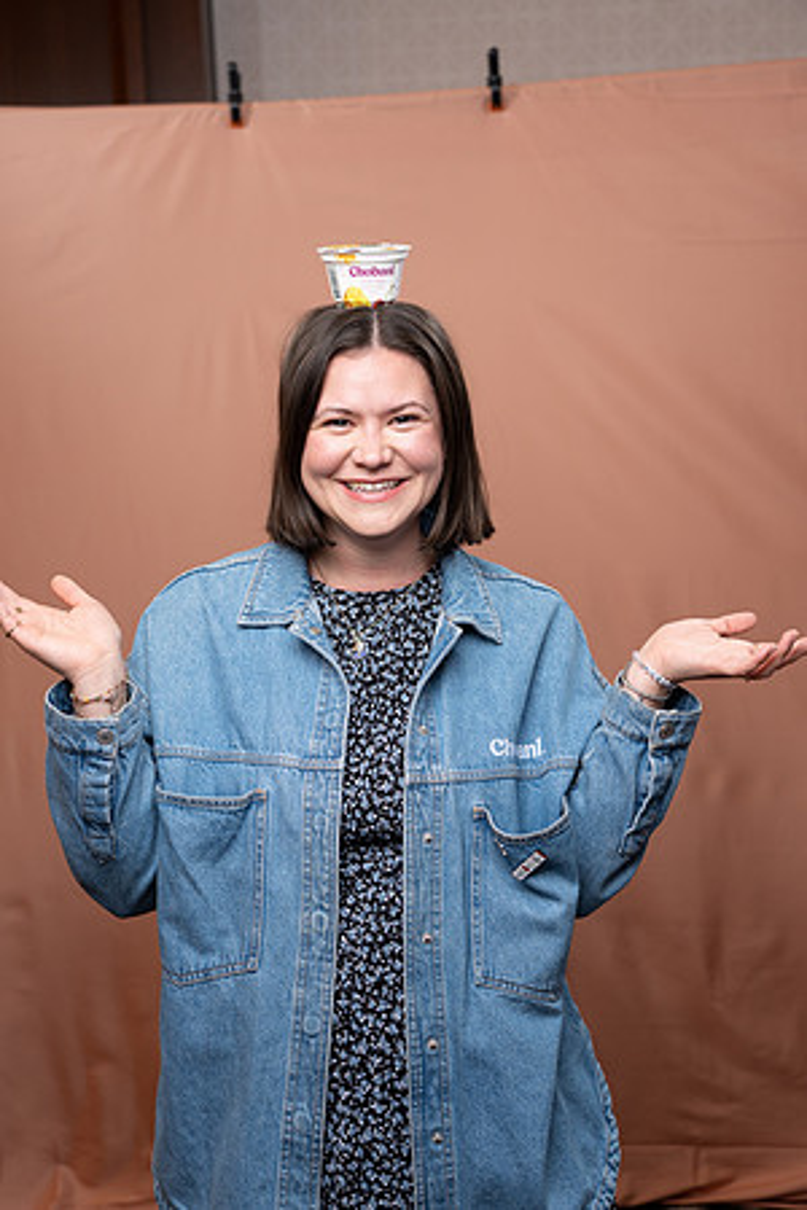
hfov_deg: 26.5
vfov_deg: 38.9
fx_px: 1715
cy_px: 605
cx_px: 404
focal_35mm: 51
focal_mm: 51
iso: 320
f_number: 4
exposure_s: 1/160
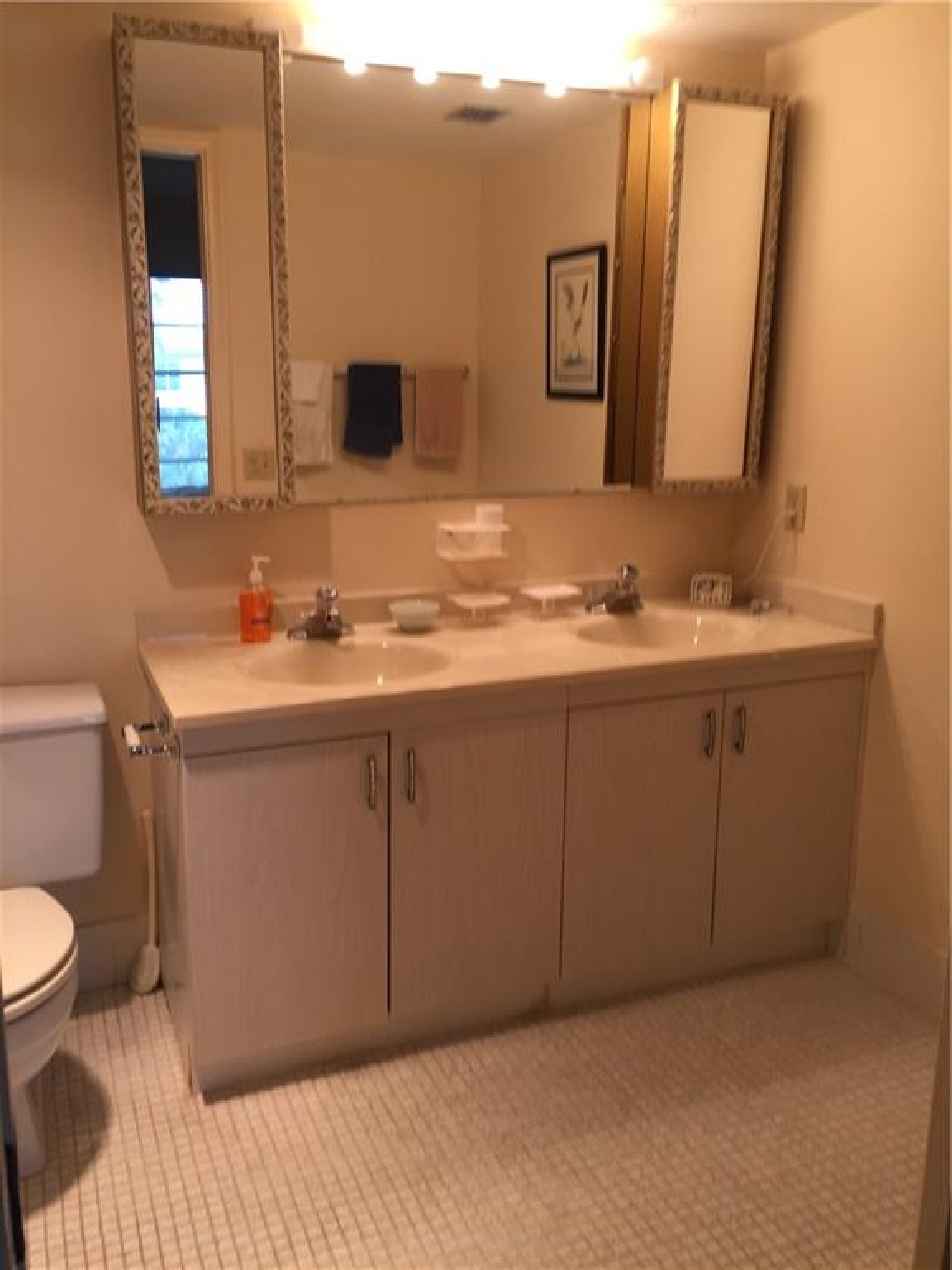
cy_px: 635
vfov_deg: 61.7
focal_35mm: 29
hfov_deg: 48.2
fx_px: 1063
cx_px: 476
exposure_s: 1/40
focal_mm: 4.15
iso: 32
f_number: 2.2
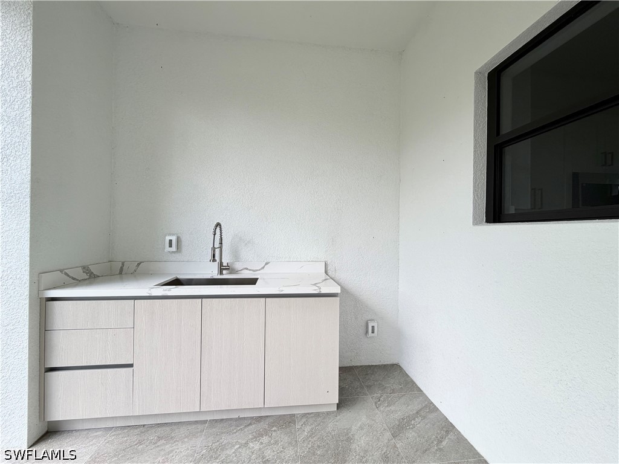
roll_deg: -0.5
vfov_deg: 85.7
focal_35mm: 14
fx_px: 250
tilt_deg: -0.3
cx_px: 310
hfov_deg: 102.1
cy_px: 232
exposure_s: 1/458
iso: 64
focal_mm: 2.22
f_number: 2.2
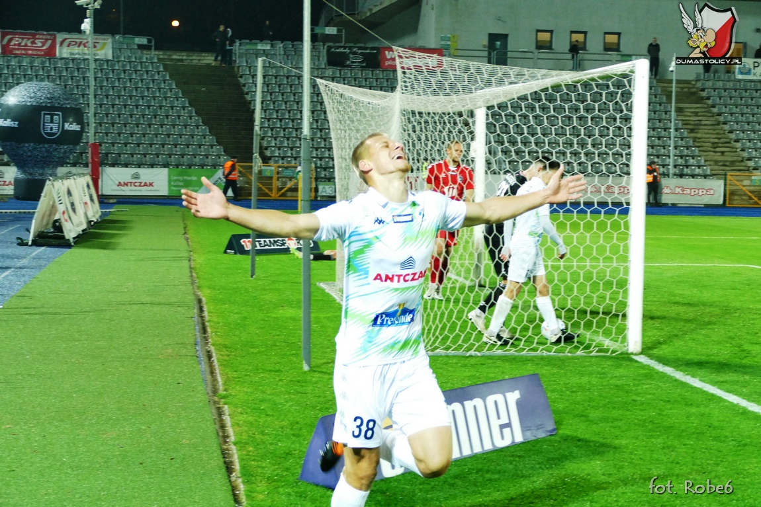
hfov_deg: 24.8
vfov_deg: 16.7
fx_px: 1733
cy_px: 254
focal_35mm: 82
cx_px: 380
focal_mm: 29.94
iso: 2000
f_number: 3.7
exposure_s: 1/500
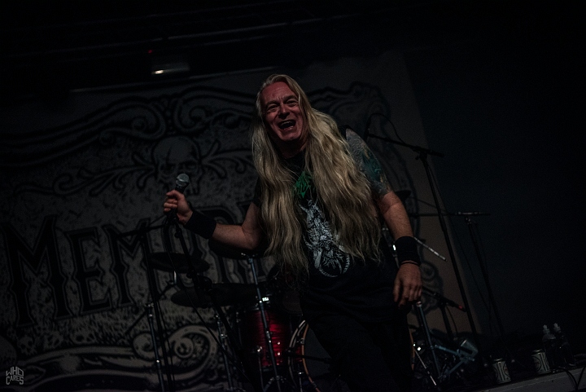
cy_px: 196
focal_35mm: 55
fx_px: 896
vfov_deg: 24.7
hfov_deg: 36.2
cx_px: 293
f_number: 3.2
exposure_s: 1/100
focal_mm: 55
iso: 1000
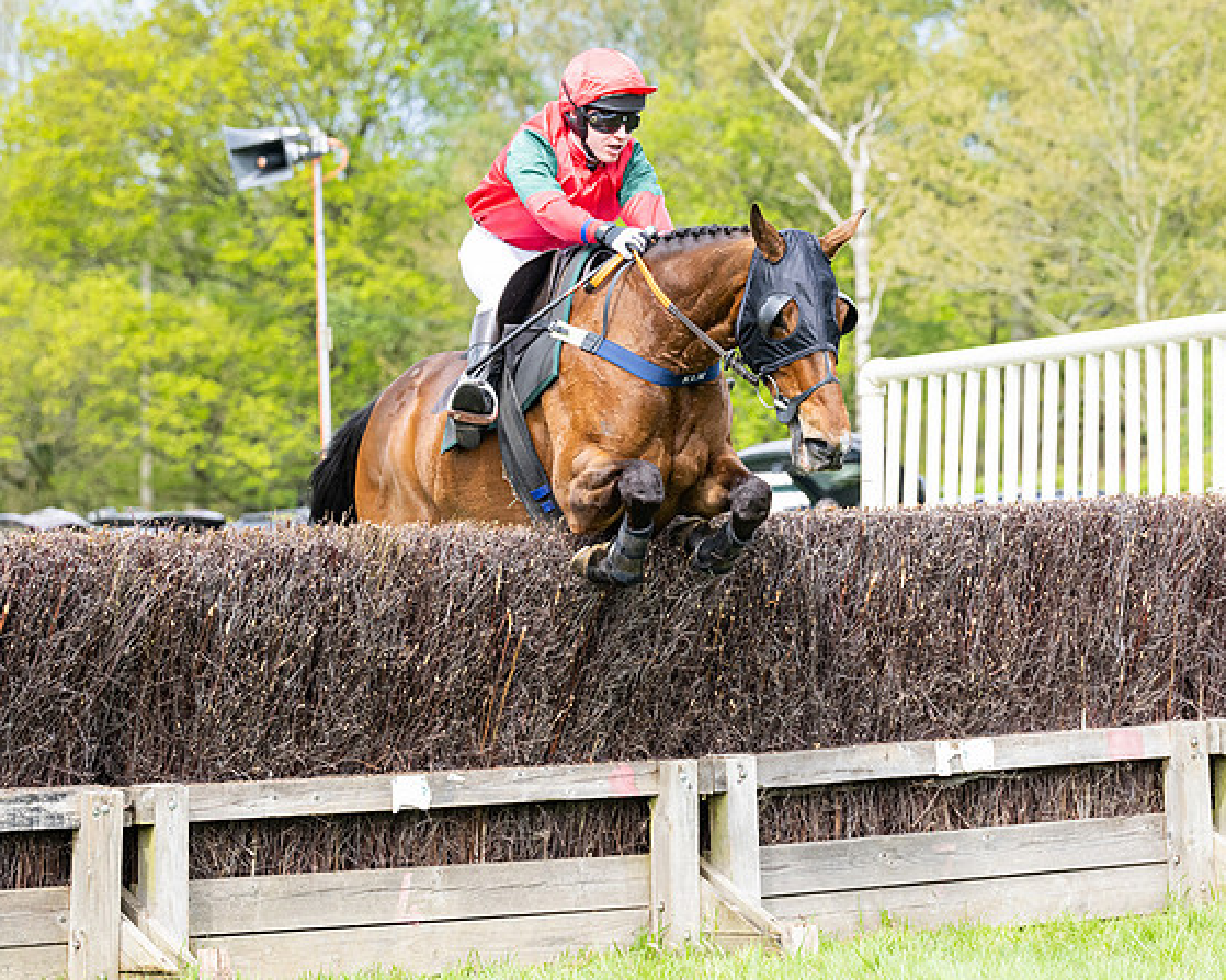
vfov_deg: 9.6
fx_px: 5841
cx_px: 592
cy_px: 423
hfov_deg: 12.0
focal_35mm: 161
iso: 640
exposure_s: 1/2000
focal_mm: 100
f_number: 4
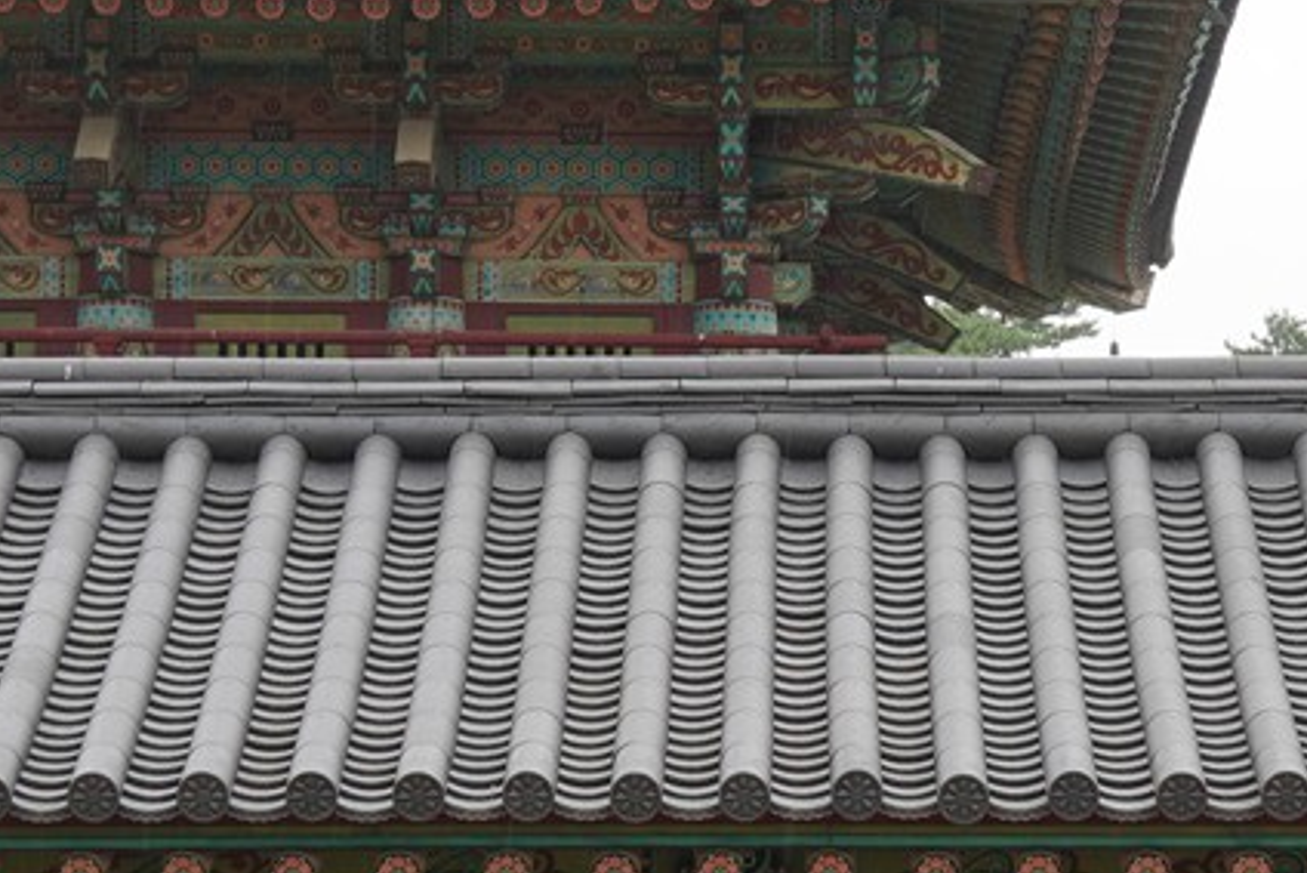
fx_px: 5992
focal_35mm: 165
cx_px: 1174
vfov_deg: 8.3
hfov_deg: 12.4
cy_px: 858
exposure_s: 1/80
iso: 200
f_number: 10
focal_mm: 35
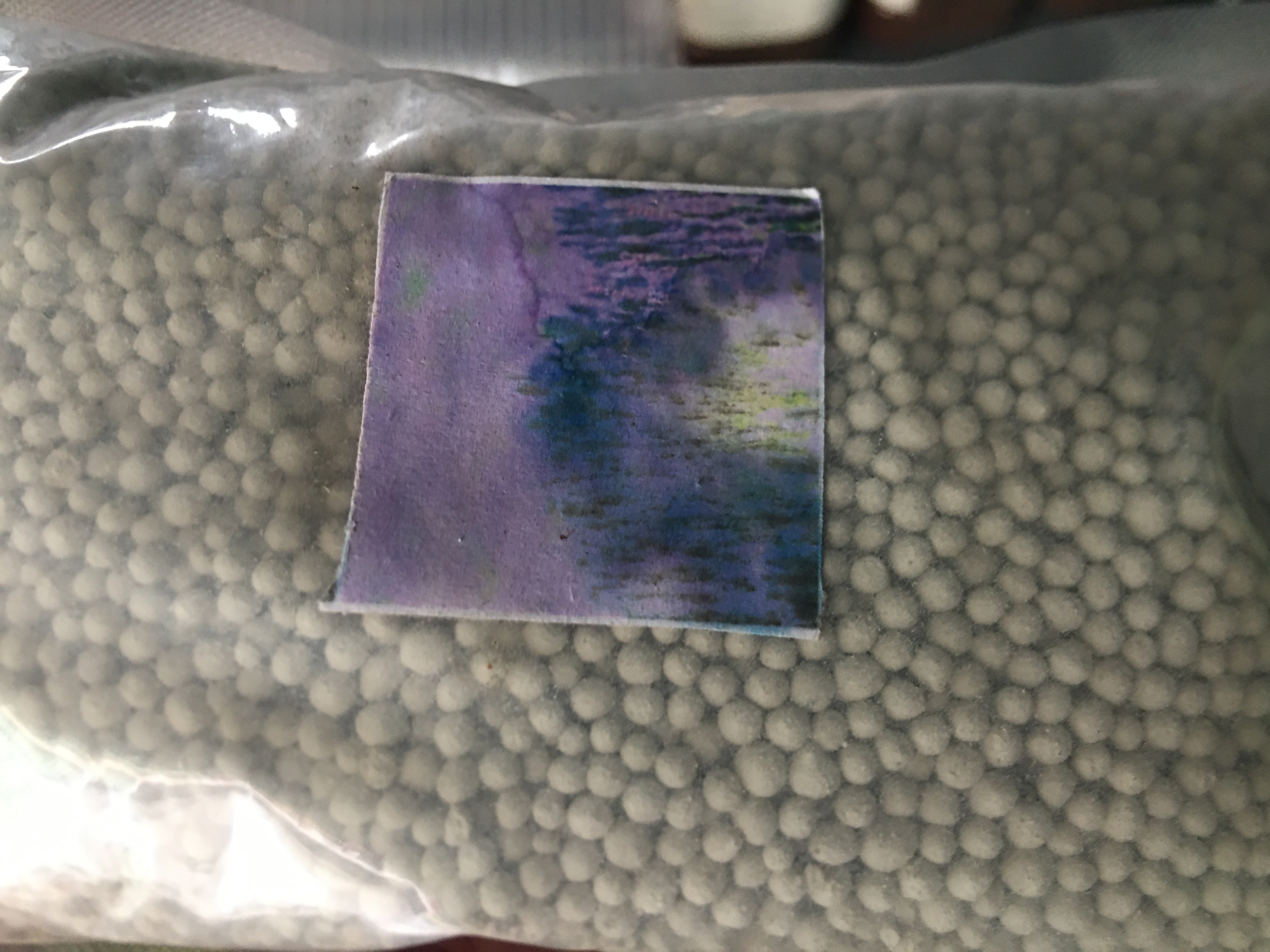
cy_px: 476
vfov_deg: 48.2
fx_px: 1064
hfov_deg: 61.7
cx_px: 635
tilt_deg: -60.9
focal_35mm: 29
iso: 80
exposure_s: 1/17
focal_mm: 4.15
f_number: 2.2
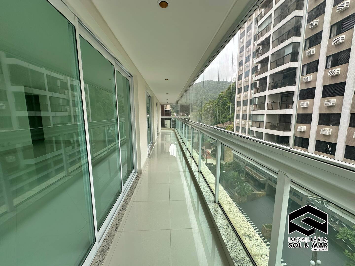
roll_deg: +0.2
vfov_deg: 85.7
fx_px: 144
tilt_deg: -7.9
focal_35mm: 14
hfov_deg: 102.1
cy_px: 133
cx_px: 178
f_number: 2.2
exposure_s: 1/323
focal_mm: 2.22
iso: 40
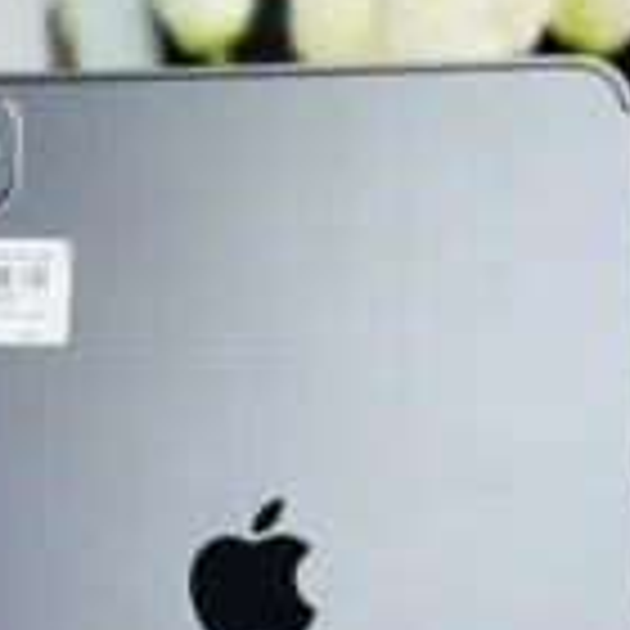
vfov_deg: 14.3
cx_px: 180
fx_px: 2491
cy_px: 513
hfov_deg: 14.4
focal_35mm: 121
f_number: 1.78
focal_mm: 6.76
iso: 64
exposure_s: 1/412
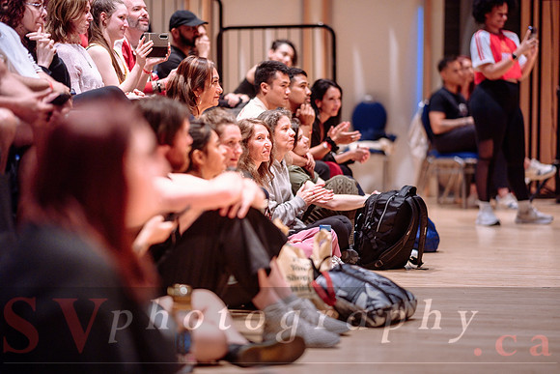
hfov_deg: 18.2
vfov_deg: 12.2
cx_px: 294
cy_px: 192
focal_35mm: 112
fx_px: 1745
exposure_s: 1/125
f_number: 1.4
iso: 1600
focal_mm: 105
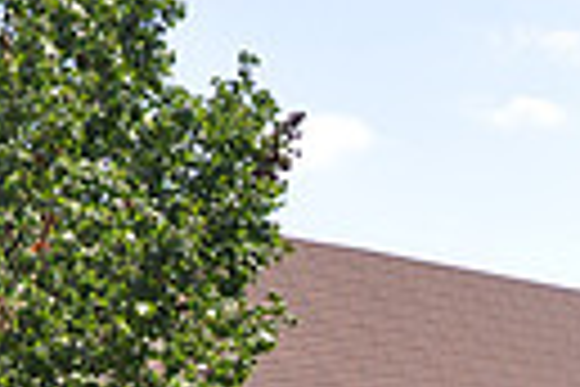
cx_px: 576
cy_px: 574
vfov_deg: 10.9
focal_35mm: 121
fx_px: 1949
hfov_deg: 16.6
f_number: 6.3
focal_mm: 18
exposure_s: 1/200
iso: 200
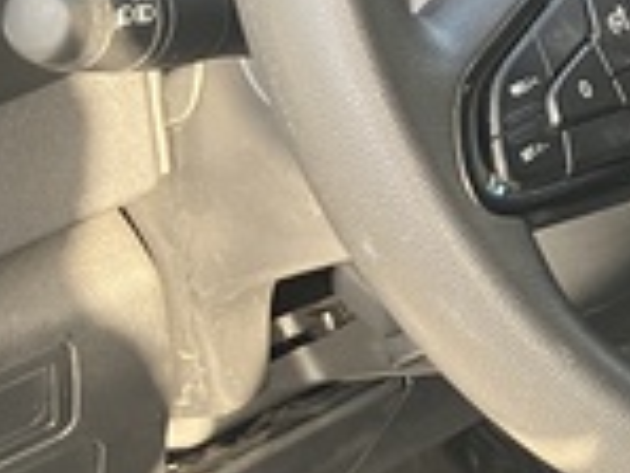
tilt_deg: -29.3
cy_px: 4
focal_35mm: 150
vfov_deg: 9.8
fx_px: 2732
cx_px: 1129
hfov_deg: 12.1
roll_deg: -3.1
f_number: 1.8
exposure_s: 1/93
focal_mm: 3.99
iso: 80
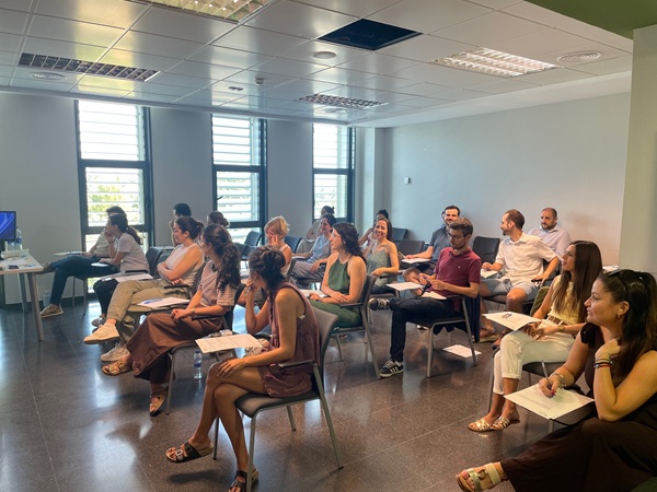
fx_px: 493
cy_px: 246
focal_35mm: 26
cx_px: 328
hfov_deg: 67.3
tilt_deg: -6.4
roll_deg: +0.3
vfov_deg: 53.1
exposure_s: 1/50
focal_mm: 4.2
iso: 64
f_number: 1.6
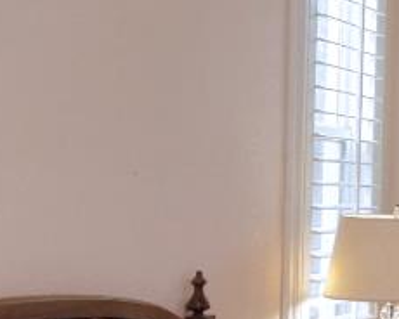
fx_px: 1051
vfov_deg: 17.3
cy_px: 195
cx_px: 900
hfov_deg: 15.1
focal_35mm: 89
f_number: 4.5
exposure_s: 1/160
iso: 800
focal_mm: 7
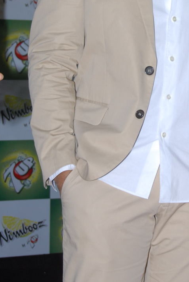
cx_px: 168
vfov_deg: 14.5
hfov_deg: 9.7
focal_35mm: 141
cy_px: 84
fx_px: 1105
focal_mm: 42
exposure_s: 1/125
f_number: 7.1
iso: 250
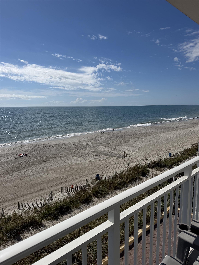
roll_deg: +0.9
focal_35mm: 24
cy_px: 132
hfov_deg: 56.8
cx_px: 100
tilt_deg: -8.8
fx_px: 184
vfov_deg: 71.6
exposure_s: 1/14286
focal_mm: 6.76
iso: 80
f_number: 1.78
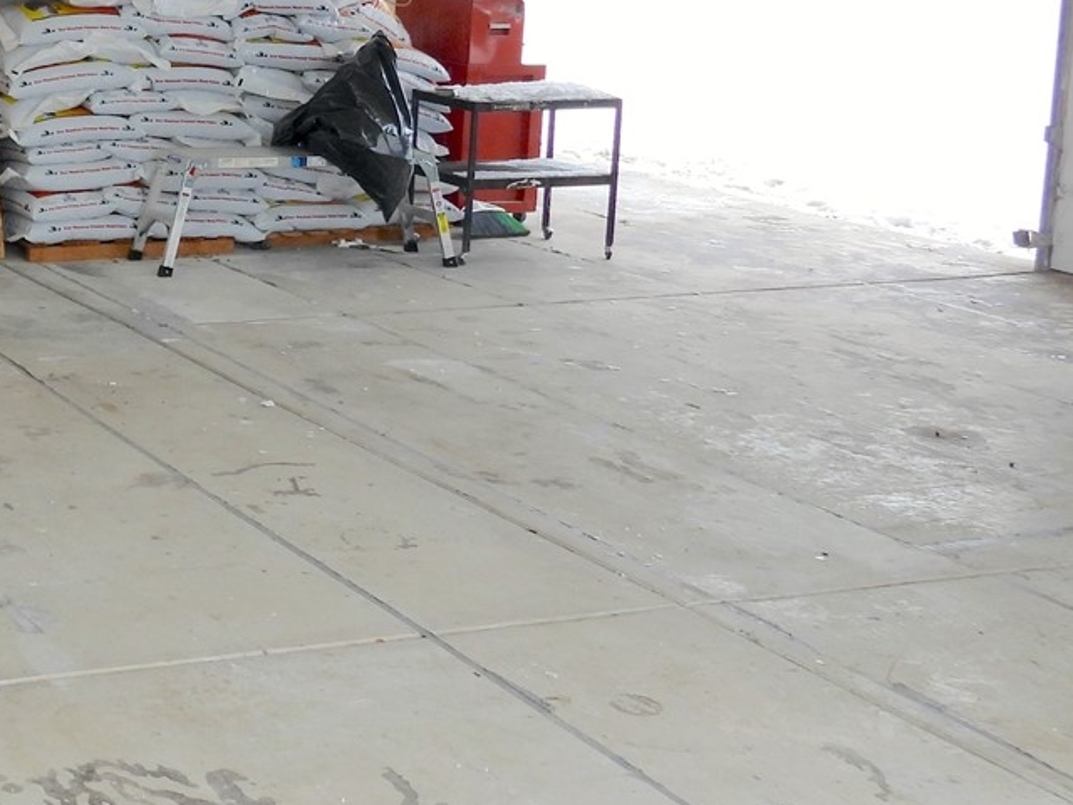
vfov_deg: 23.9
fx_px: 1860
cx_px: -196
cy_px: 127
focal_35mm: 60
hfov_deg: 28.3
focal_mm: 4.3
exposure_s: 1/200
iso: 100
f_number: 2.8
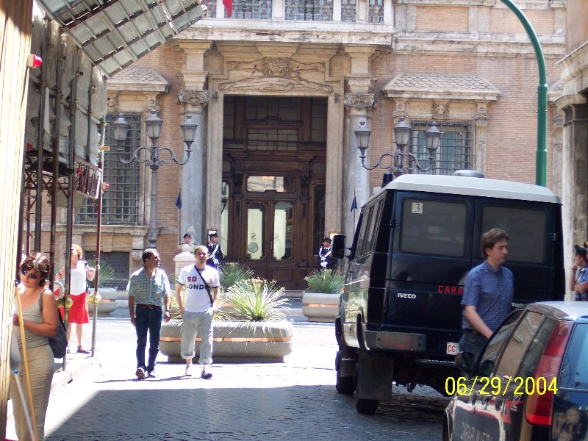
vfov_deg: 13.0
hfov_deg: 17.3
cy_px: 220
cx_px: 294
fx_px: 1936
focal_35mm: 114
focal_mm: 24
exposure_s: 1/90
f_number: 4.8
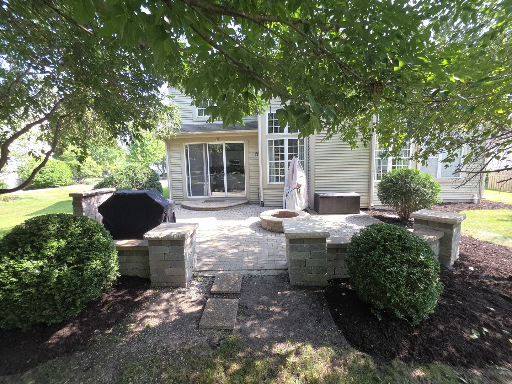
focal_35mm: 13
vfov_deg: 89.9
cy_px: 192
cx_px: 256
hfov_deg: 106.2
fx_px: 192
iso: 25
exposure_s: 1/120
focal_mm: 2.2
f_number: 1.9
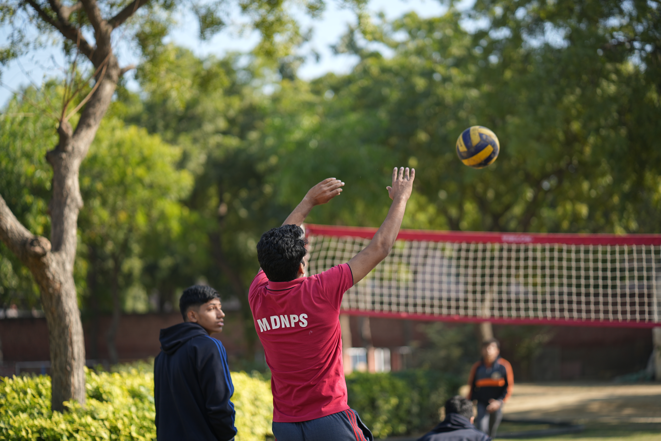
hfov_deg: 23.9
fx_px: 1561
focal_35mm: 85
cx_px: 330
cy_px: 220
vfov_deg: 16.1
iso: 125
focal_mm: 85
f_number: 1.8
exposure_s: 1/1600
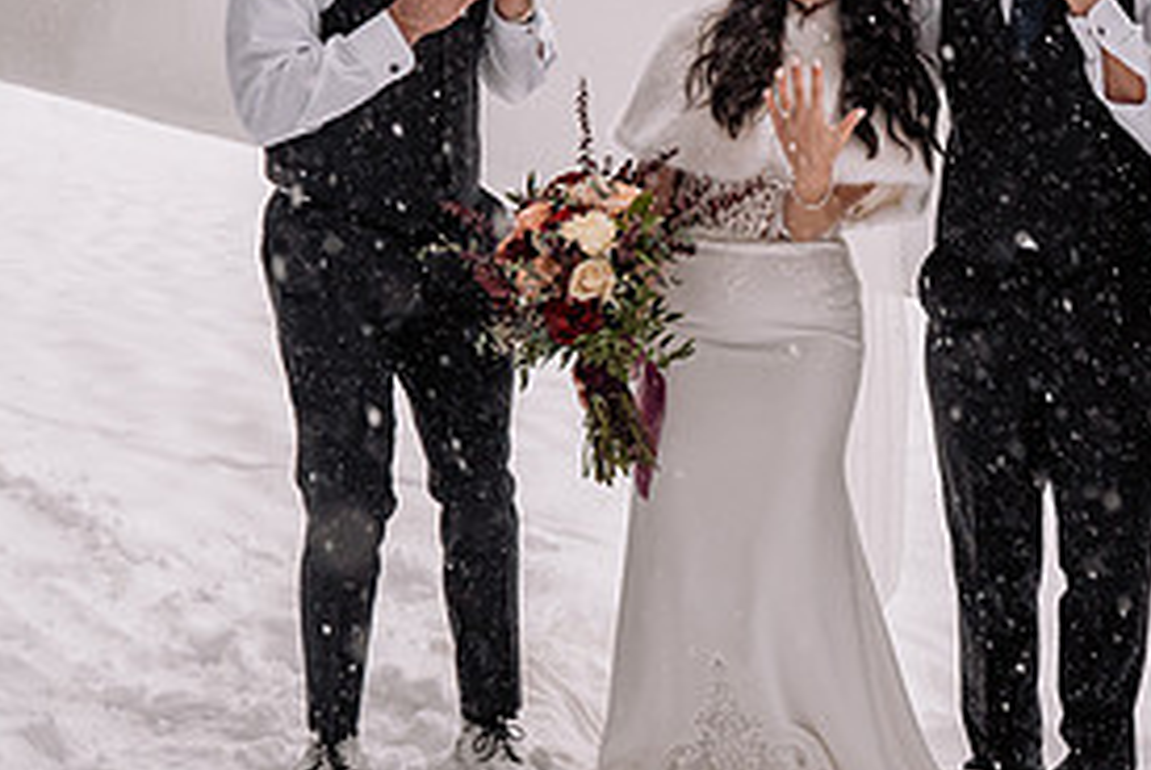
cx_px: 800
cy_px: 1
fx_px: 2496
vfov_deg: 17.1
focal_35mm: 78
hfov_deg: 25.8
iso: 1250
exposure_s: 1/250
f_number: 5
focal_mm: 35
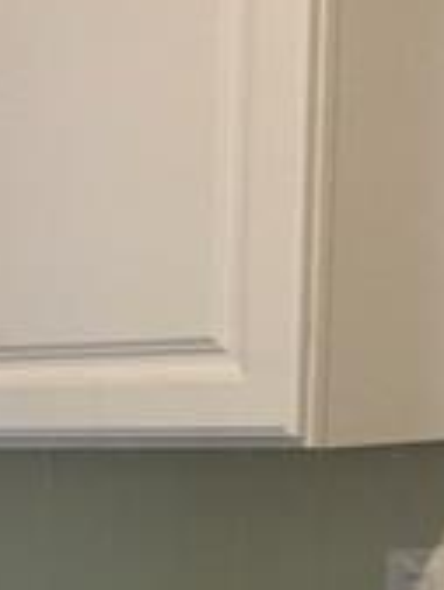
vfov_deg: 14.2
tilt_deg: -9.2
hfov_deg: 10.7
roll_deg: +0.7
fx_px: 2255
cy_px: 796
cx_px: -308
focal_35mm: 132
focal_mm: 4.15
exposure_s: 1/30
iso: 125
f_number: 2.2
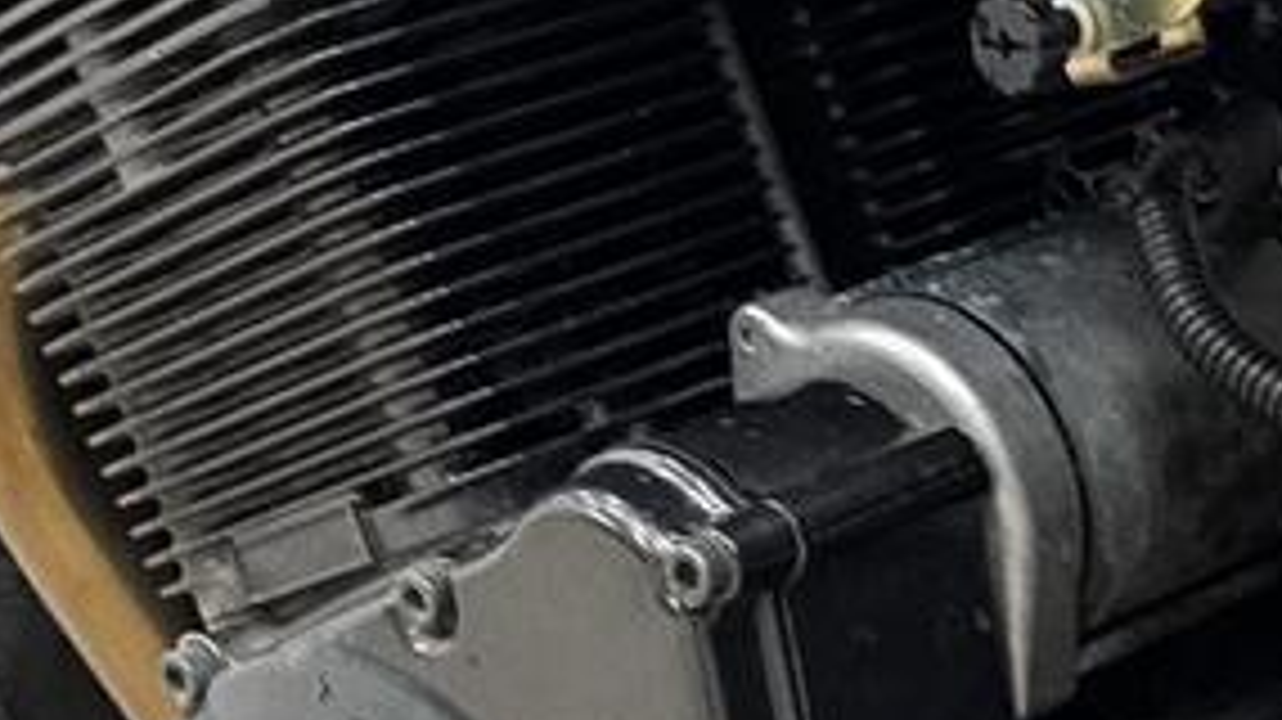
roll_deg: -3.4
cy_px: 904
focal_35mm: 132
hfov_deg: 16.2
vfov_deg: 9.0
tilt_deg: -10.0
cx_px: 954
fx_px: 4485
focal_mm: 6.76
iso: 160
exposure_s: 1/50
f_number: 1.78
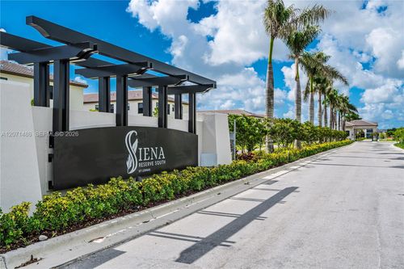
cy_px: 134
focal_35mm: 32
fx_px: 359
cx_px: 202
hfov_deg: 58.7
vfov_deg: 41.1
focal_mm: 32
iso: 200
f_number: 8
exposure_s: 1/800
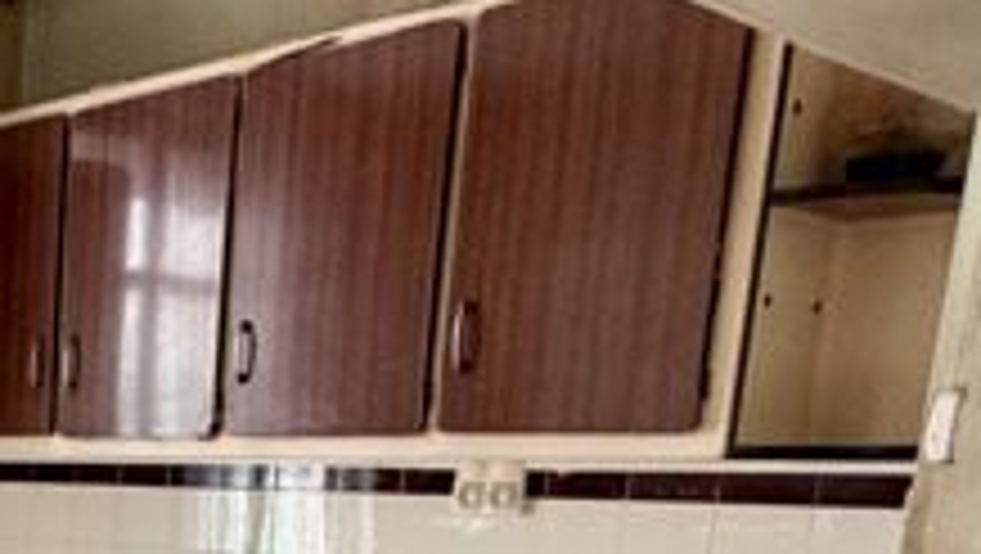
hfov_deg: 31.2
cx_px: -198
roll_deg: -0.2
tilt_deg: -12.1
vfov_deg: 19.4
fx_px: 1458
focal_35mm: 56
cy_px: 766
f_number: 2.2
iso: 200
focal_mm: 2.22
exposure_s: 1/121
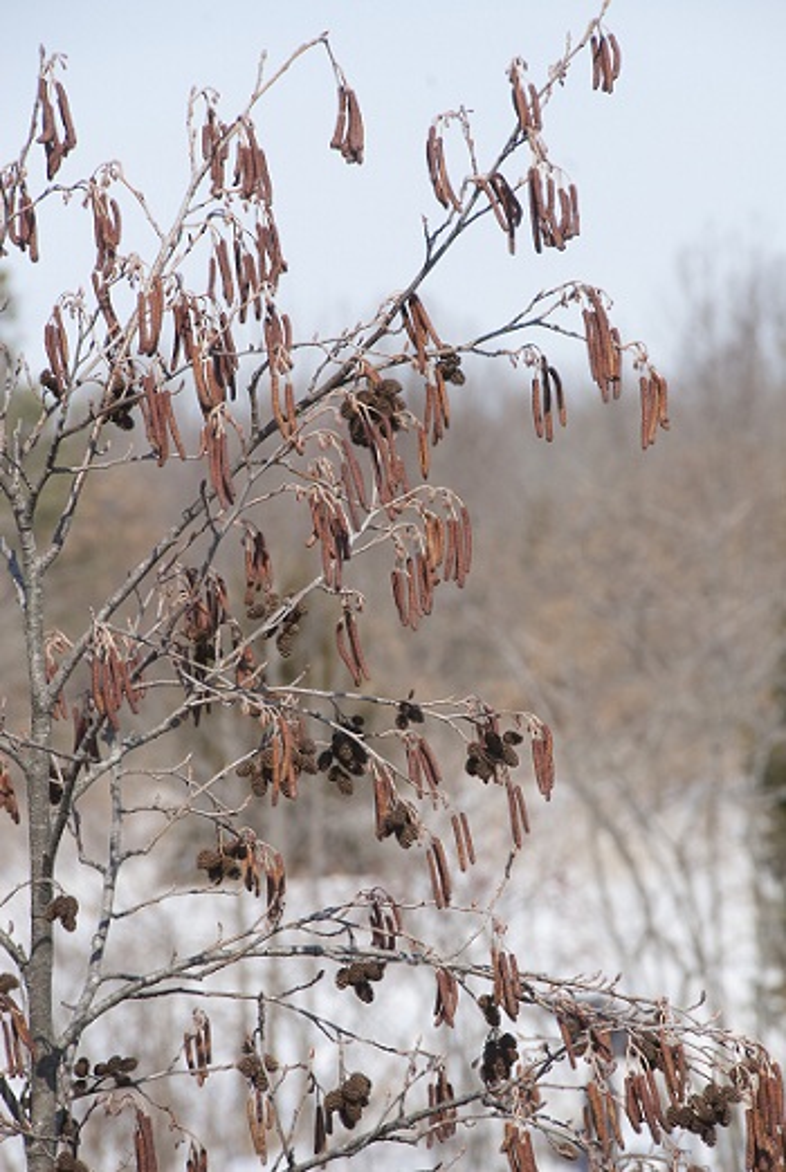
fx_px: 9785
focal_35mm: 300
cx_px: 393
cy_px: 586
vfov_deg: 6.9
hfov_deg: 4.6
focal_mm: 200
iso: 400
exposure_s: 1/640
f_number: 13
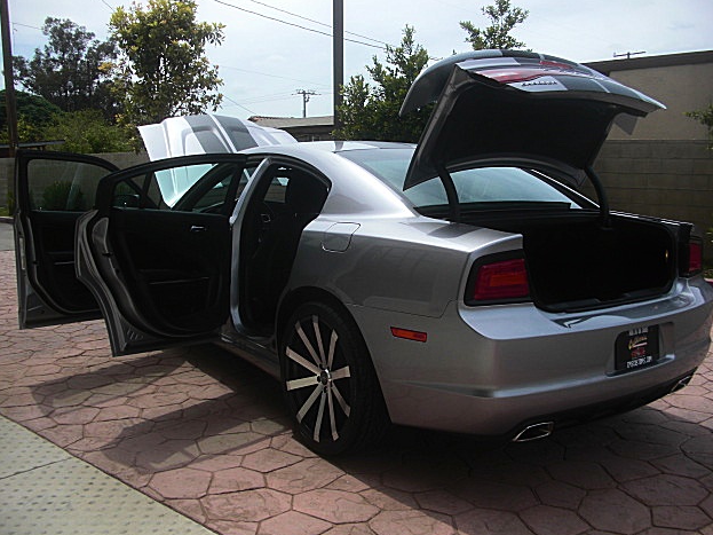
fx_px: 762
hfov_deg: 50.1
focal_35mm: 37
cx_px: 365
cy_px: 268
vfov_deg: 38.7
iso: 50
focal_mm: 6.3
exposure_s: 1/1000
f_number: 2.8
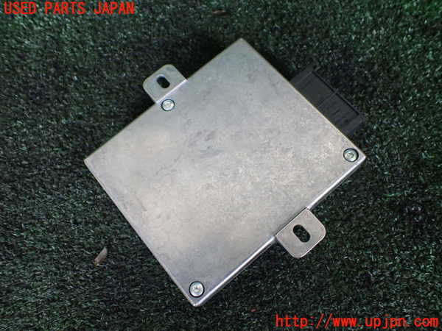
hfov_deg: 60.0
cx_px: 221
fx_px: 383
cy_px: 166
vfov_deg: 46.8
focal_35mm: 30
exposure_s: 1/125
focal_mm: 5.4
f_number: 2.3
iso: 500
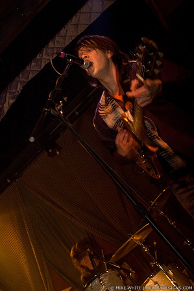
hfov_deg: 25.7
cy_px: 146
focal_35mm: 52
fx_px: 425
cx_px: 97
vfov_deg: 37.9
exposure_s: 1/30
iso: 800
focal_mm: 35
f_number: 2.8
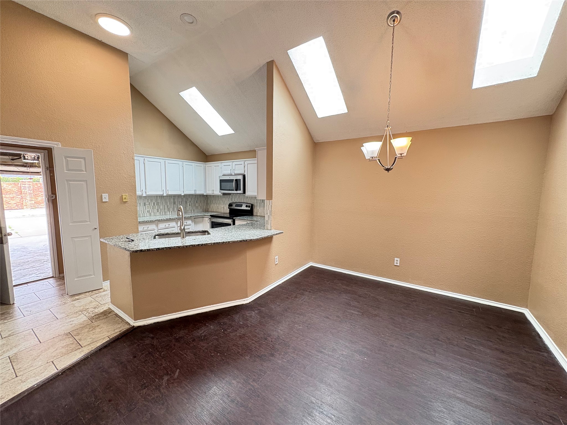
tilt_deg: -6.7
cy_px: 212
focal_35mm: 14
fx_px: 229
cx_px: 284
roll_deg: -0.2
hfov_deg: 102.1
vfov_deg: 85.7
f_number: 2.2
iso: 200
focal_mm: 2.22
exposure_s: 1/60
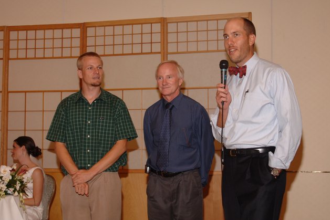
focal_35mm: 58
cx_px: 168
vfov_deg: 23.4
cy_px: 111
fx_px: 532
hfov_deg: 34.5
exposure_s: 1/40
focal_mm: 38
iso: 400
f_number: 5
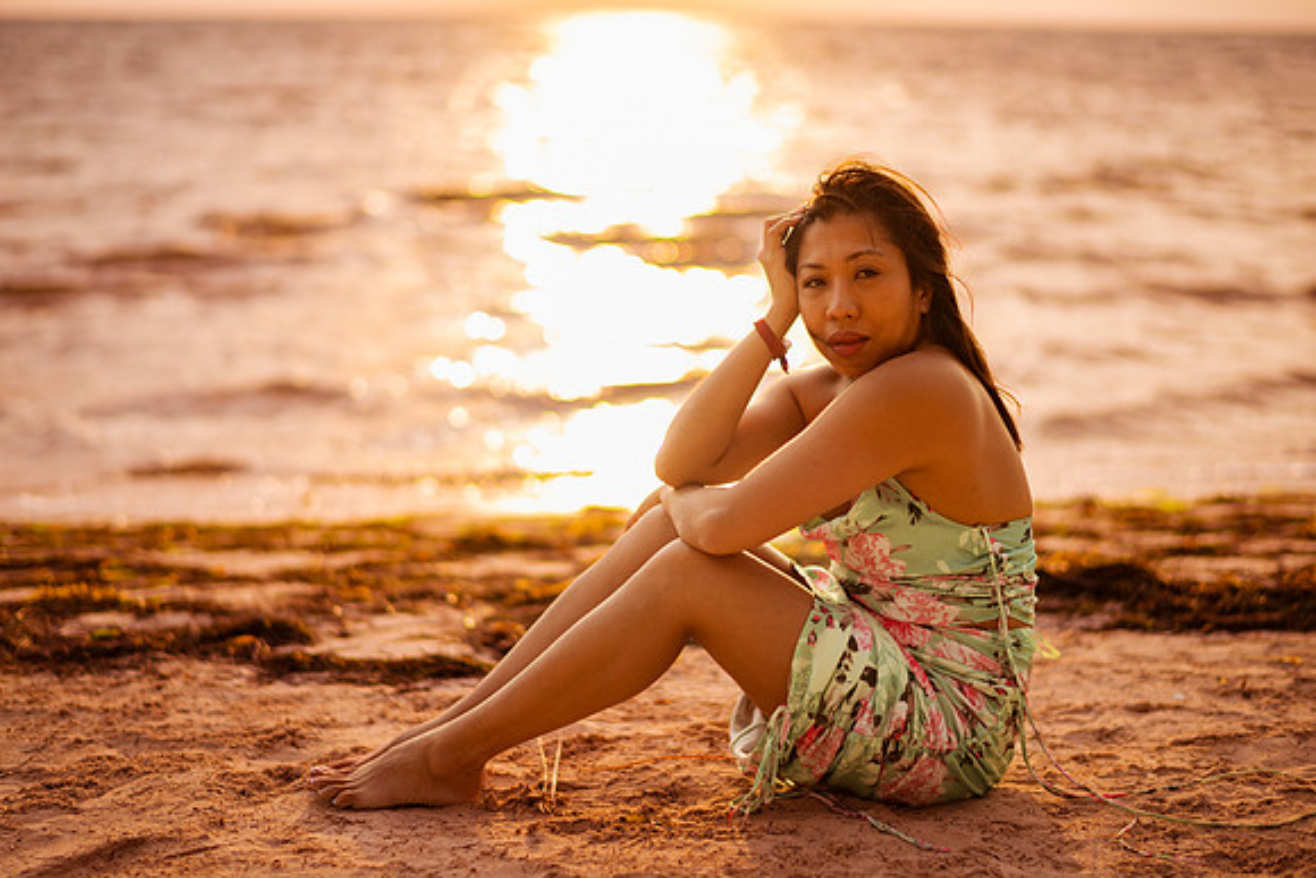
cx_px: 658
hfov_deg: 34.5
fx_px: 2121
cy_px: 439
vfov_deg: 23.4
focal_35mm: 58
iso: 50
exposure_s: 1/2500
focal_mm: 58
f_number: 1.4
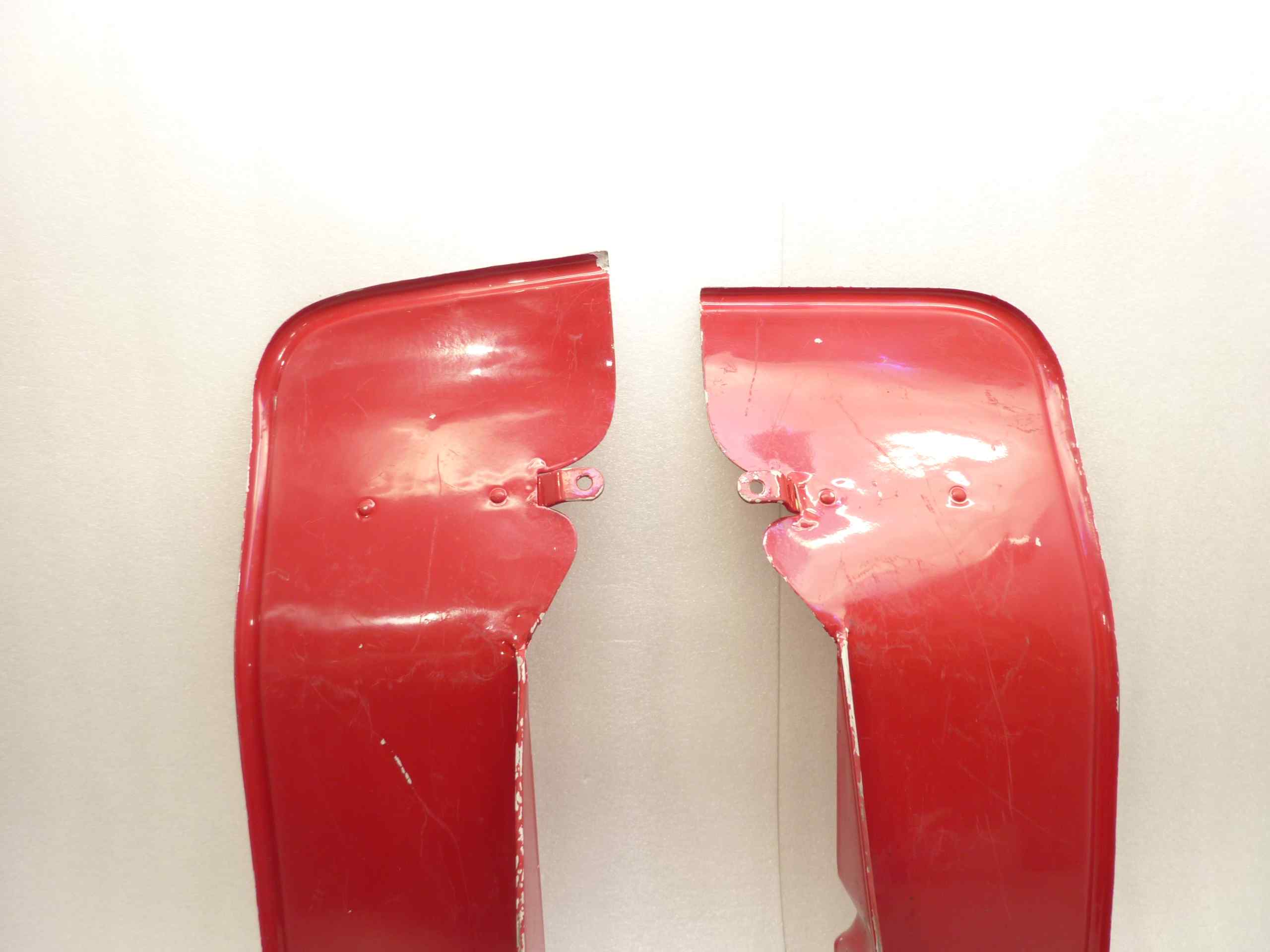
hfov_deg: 69.4
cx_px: 635
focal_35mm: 25
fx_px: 917
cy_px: 476
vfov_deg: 54.9
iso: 80
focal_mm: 4.1
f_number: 3.3
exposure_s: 1/10
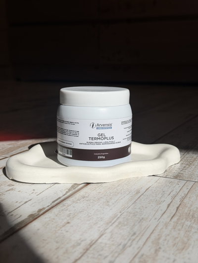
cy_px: 132
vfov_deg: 39.6
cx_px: 99
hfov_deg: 30.3
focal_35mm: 48
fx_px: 366
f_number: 1.78
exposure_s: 1/11364
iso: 64
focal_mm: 6.76
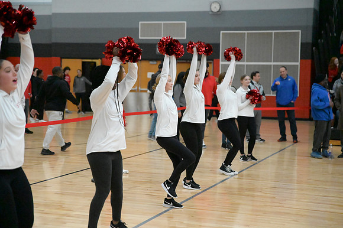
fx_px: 667
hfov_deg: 28.9
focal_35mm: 70
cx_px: 172
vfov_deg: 19.4
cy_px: 114
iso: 45600
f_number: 2.8
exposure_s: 1/8000
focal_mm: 70
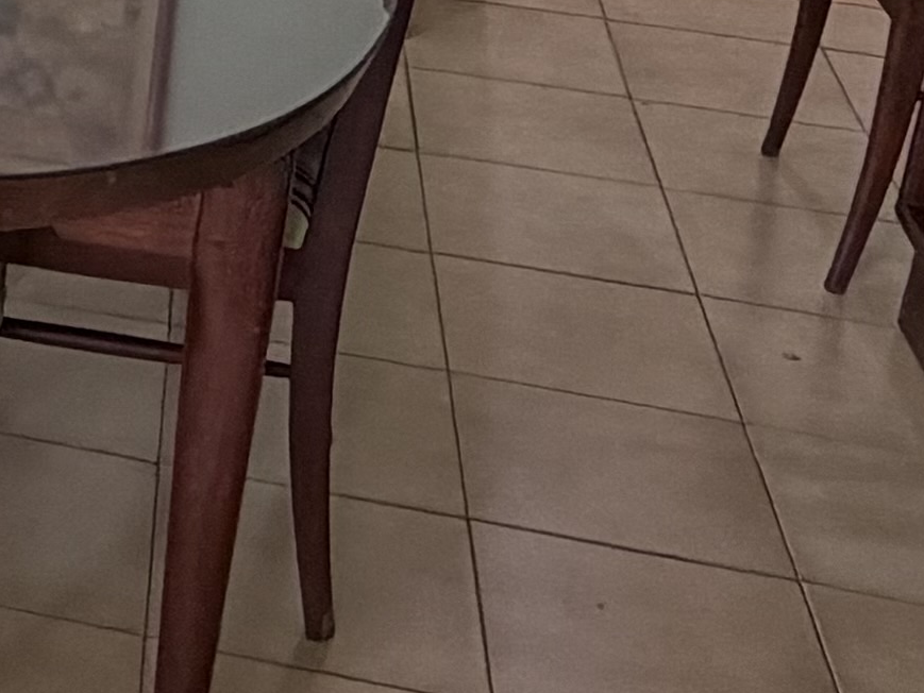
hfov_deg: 18.6
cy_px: -216
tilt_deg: -17.0
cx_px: -503
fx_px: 2456
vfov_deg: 15.3
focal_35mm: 92
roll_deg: -1.6
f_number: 2.2
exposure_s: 1/60
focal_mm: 2.22
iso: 250
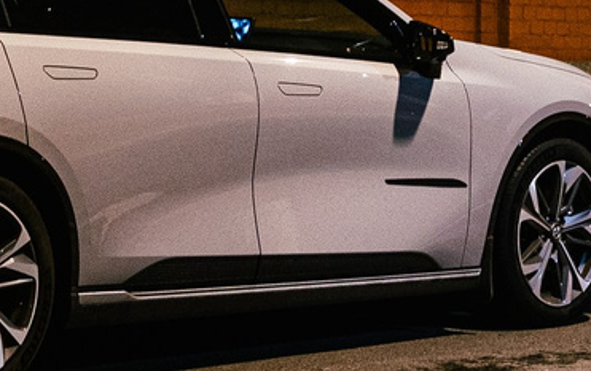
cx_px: 228
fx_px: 2774
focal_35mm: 172
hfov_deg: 12.2
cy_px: -274
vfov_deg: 7.5
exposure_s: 1/6
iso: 400
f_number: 2.8
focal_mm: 24
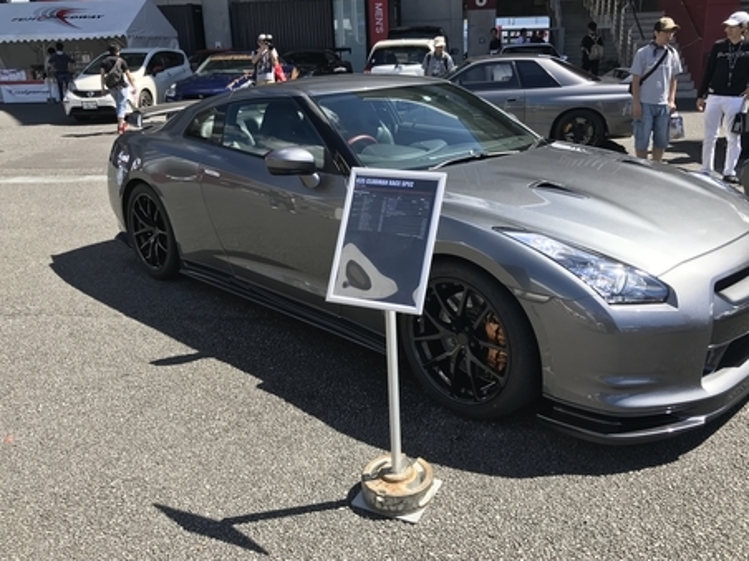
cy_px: 262
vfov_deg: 45.4
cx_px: 388
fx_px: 671
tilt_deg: -16.3
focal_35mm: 31
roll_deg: +2.6
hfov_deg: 58.3
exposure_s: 1/1053
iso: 20
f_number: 1.8
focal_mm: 3.99
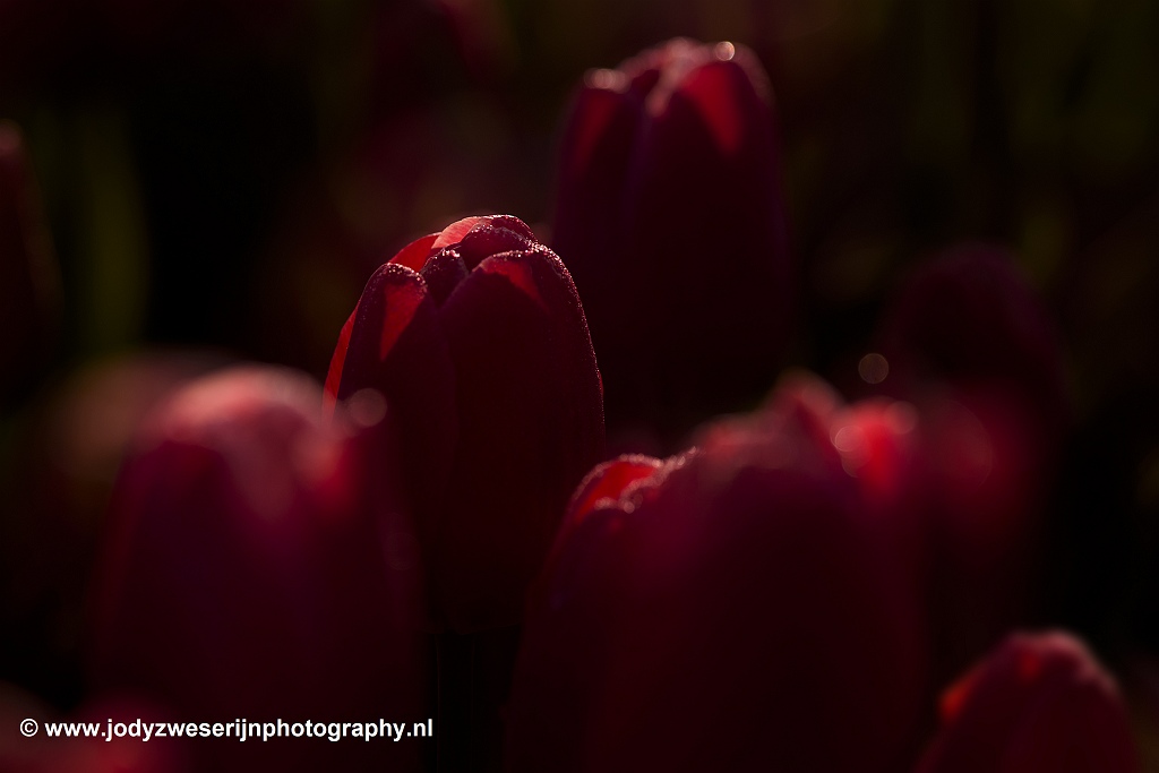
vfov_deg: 13.0
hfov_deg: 19.5
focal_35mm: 105
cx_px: 580
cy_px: 386
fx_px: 3381
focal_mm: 105
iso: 100
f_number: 7.1
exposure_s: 1/800
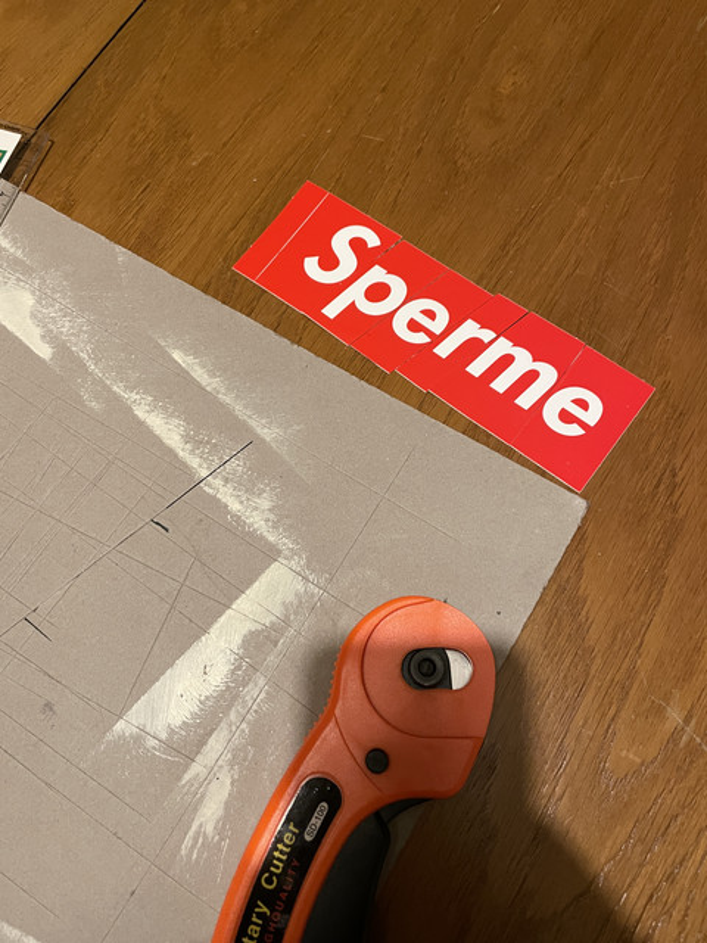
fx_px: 708
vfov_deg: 67.3
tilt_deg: -71.8
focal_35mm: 26
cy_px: 472
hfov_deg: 53.1
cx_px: 354
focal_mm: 4.2
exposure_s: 1/52
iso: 500
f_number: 1.6
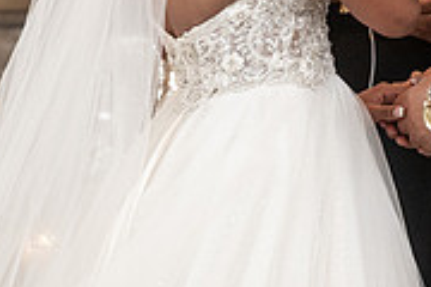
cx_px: 475
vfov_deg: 2.0
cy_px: -77
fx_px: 8296
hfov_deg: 3.0
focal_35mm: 693
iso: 2000
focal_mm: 198
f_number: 4
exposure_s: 1/200
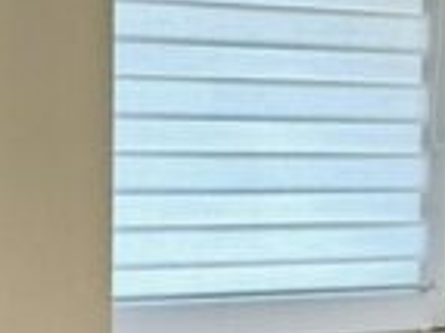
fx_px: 2595
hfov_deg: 9.1
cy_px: 271
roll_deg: -1.2
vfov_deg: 7.3
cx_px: 924
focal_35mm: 202
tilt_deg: -3.9
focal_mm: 6.86
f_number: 1.78
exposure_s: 1/50
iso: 64
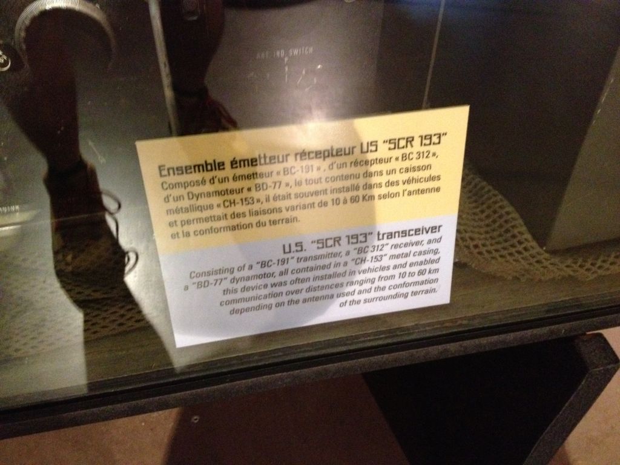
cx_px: 310
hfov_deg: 52.6
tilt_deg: -49.4
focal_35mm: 35
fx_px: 627
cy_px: 232
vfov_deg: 40.7
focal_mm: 4.28
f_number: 2.4
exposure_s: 1/15
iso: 800
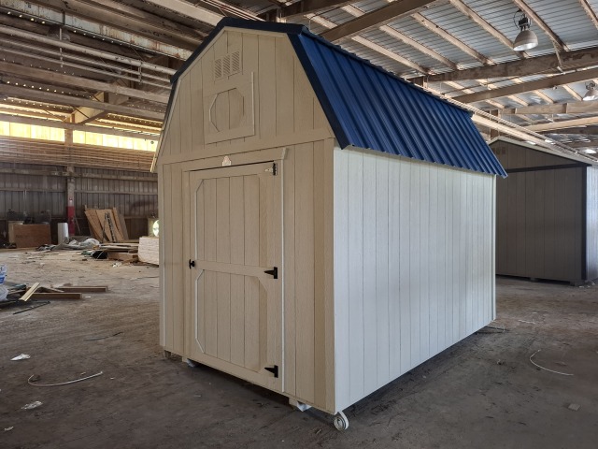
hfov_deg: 73.9
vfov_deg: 58.9
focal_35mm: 23
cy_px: 224
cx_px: 299
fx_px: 397
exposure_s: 1/33
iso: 250
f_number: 1.8
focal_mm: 5.54
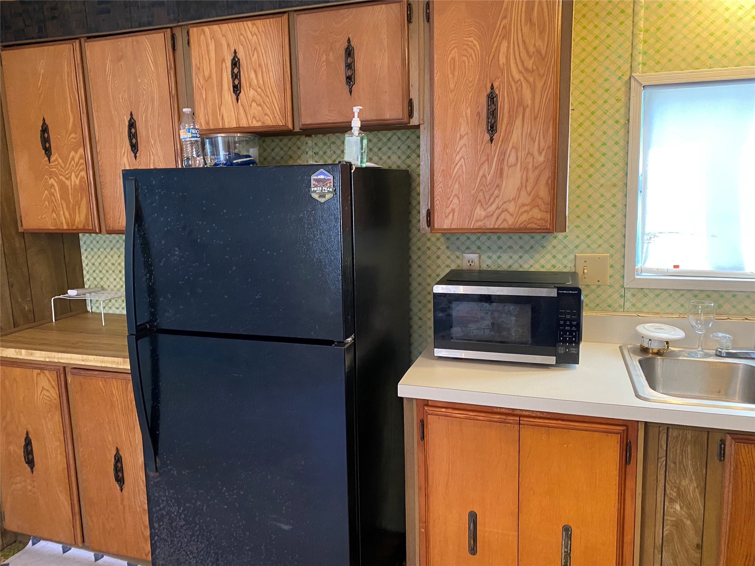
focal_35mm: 26
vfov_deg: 53.1
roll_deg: +1.3
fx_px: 567
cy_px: 283
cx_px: 378
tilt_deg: -8.3
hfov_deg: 67.3
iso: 400
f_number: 1.8
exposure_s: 1/40
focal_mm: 4.25
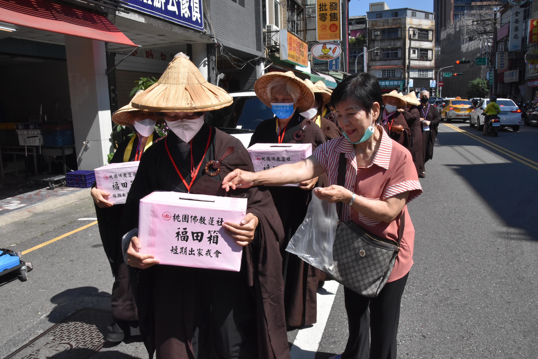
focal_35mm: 27
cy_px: 180
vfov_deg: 47.9
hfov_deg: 67.4
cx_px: 269
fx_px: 403
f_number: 16
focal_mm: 18
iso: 1600
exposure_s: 1/1000
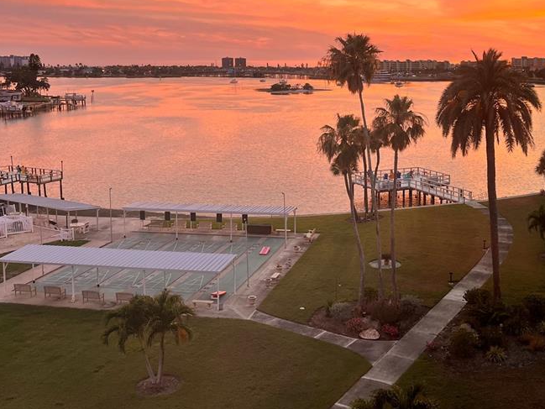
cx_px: 347
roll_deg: +0.1
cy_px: 130
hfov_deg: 45.3
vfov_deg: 34.8
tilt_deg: -6.7
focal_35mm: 41
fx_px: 646
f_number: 1.5
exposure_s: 1/95
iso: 125
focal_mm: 5.7
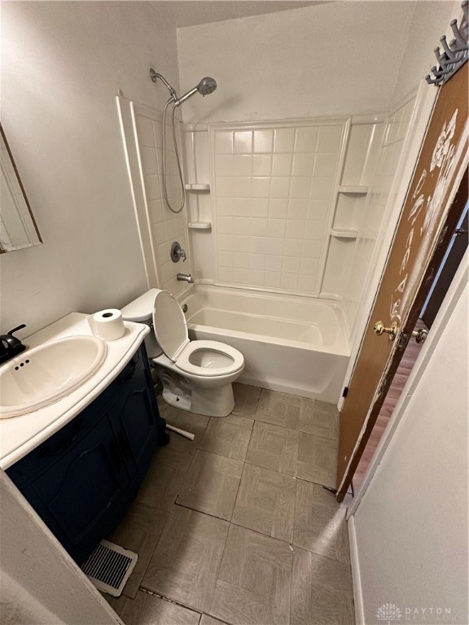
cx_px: 234
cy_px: 312
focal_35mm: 14
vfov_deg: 102.1
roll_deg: -1.1
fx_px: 253
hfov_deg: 85.7
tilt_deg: -27.6
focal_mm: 2.22
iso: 320
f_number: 2.2
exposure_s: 1/120
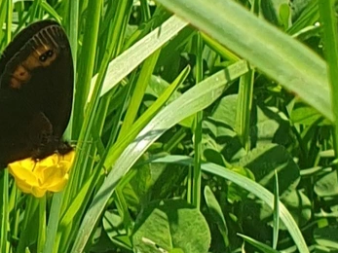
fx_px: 469
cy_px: 50
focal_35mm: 48
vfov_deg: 29.5
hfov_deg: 39.1
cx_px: 105
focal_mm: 4.3
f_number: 2.4
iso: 50
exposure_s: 1/962
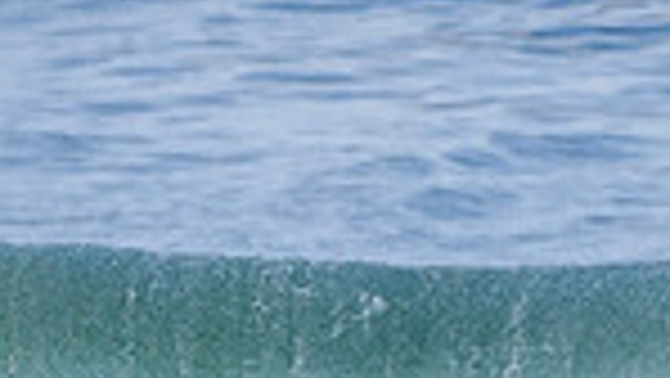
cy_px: 605
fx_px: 54250
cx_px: 468
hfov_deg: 0.7
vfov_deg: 0.4
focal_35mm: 3052
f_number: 5.6
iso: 450
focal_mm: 500
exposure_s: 1/2000
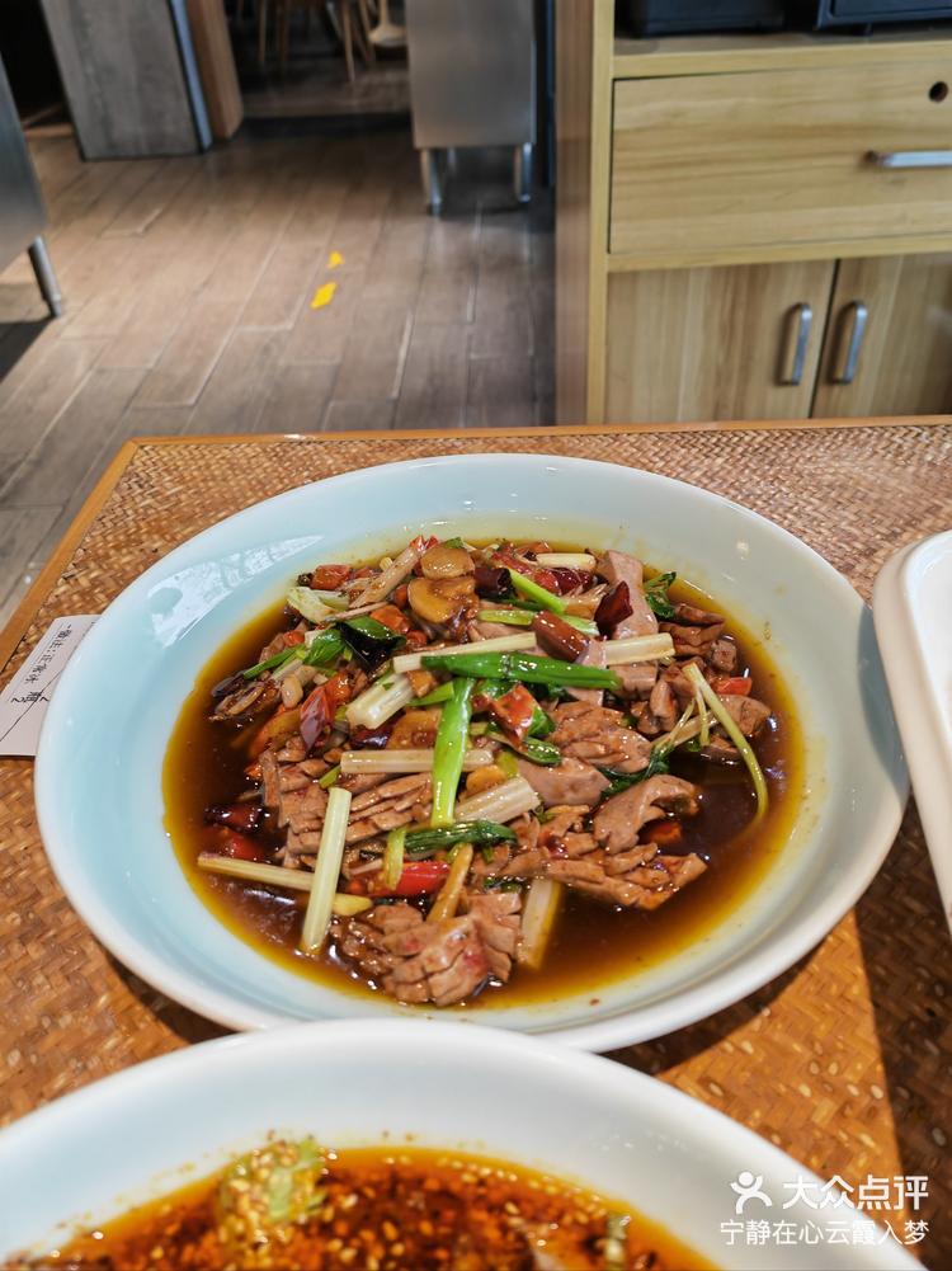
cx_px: 476
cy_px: 636
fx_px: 991
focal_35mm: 27
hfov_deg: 51.3
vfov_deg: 65.3
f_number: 1.8
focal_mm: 5.53
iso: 176
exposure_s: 1/100
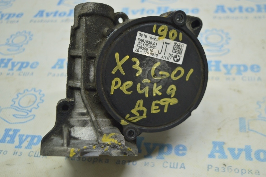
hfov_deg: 42.4
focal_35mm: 46
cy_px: 88
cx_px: 133
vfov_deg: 28.9
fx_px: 343
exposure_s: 1/40
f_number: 4.2
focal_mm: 31
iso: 400
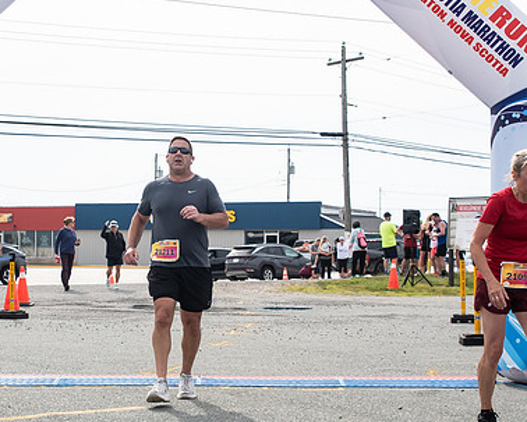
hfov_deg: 21.9
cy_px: 204
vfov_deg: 17.7
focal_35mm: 87
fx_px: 1358
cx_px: 168
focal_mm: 35
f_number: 4
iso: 800
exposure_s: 1/3200
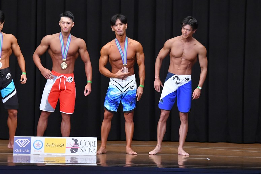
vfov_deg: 6.1
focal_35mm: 225
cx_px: 130
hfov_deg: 9.2
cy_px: 87
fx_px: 1630
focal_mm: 150
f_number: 5.6
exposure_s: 1/400
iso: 8000
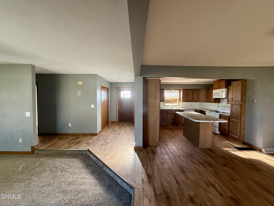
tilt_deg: -1.9
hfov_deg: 102.1
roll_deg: -0.1
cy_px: 103
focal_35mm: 14
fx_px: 111
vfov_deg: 85.7
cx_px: 137
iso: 320
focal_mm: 2.22
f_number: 2.2
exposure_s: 1/86
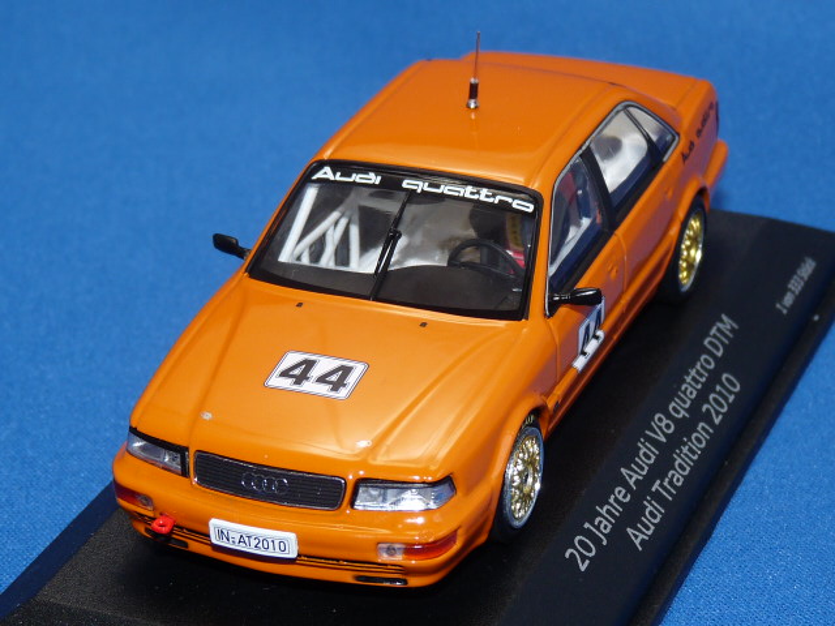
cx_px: 418
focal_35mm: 115
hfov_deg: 17.1
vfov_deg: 12.9
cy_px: 313
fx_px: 2774
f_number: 3.4
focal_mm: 11.5
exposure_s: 1/30
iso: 100
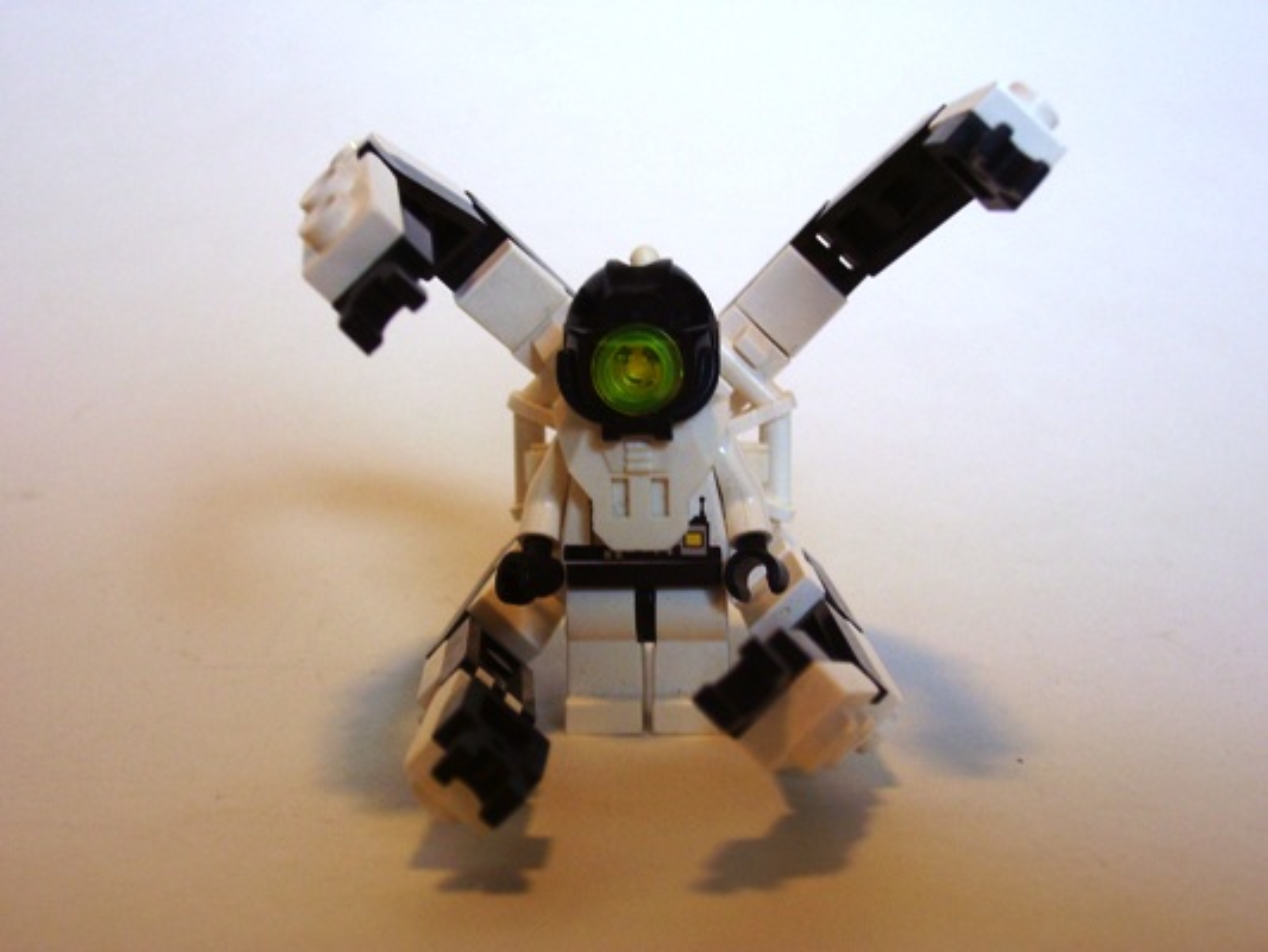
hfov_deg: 36.2
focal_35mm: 53
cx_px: 634
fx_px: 1942
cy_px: 476
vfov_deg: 27.5
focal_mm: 8.6
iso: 160
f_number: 3.4
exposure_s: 1/15
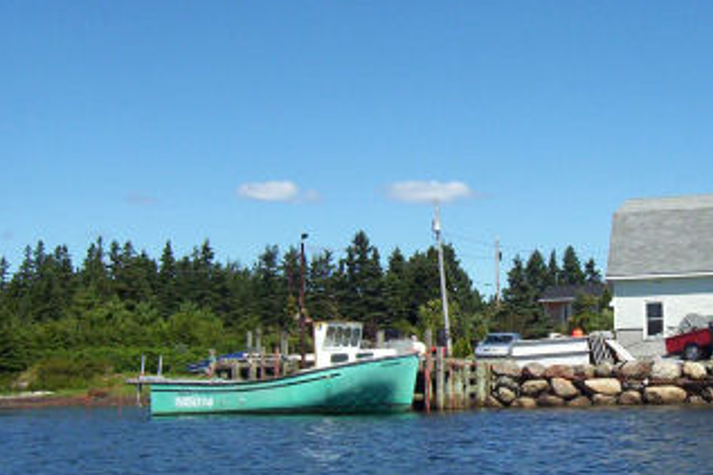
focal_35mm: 61
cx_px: 484
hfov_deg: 32.6
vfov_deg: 22.2
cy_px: 221
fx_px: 1207
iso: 100
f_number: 5.17
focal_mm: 5.77
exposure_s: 1/970
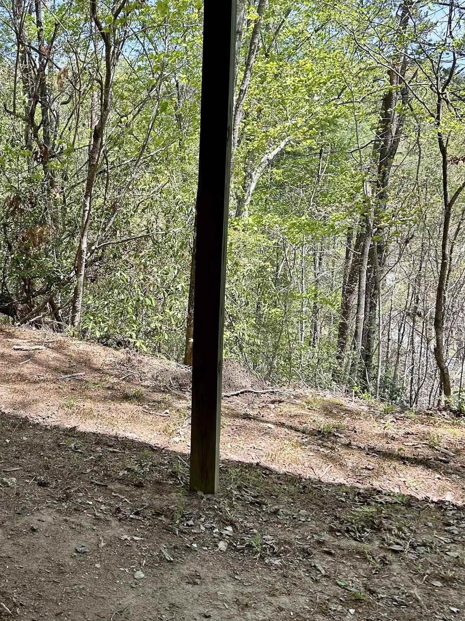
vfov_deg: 46.6
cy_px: 261
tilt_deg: -8.1
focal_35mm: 40
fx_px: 717
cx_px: 111
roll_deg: -0.2
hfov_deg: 35.1
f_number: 1.5
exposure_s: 1/728
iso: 50
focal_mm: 5.7
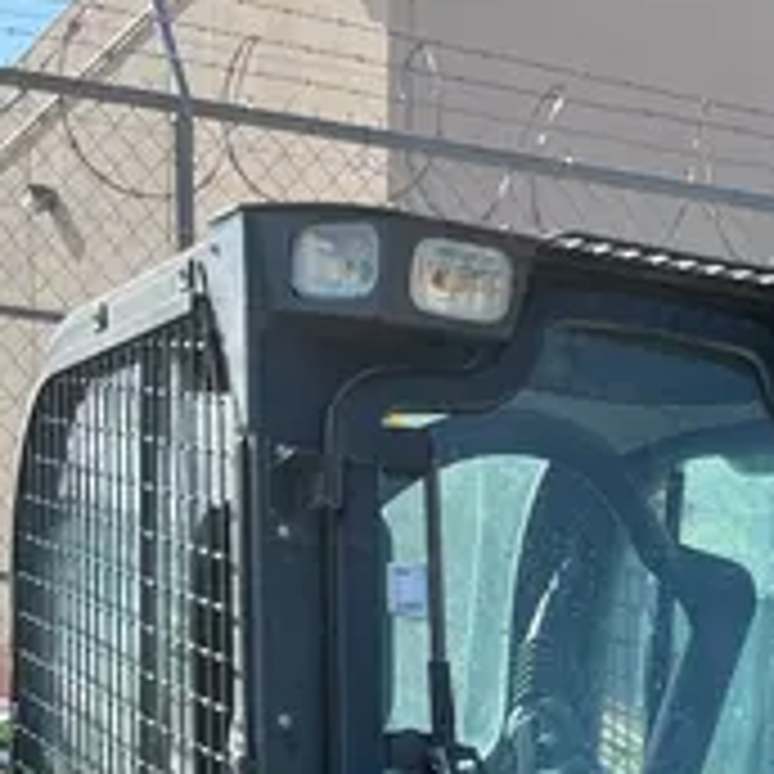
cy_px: 1582
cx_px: 585
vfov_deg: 14.5
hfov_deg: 17.6
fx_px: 2479
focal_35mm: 98
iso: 50
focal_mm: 5.1
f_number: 1.6
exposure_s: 1/1086
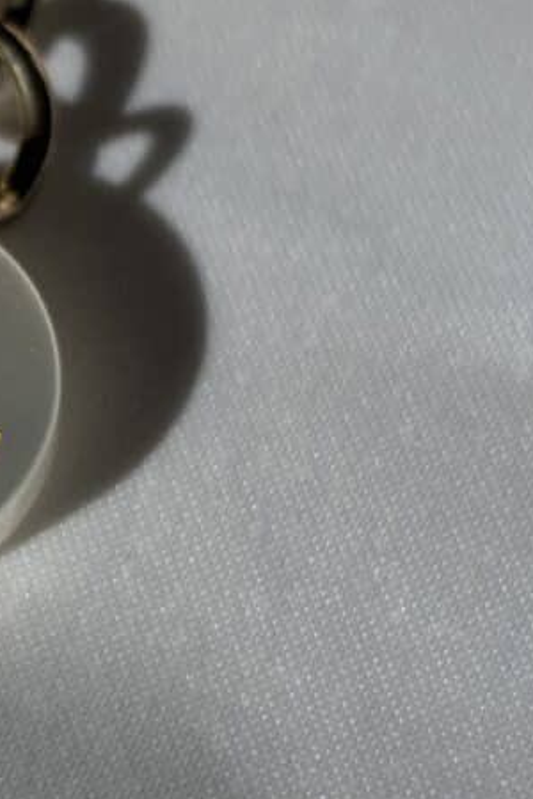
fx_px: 2731
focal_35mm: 123
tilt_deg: -59.1
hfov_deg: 11.0
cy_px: 309
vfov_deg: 16.6
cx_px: -98
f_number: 1.6
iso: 32
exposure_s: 1/2342
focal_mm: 5.96
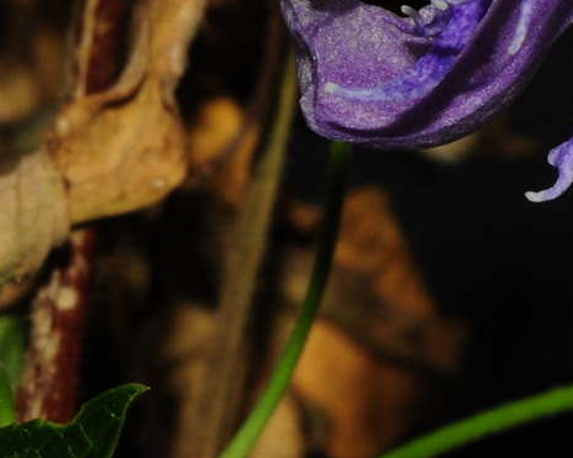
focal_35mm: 414
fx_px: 7019
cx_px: 1016
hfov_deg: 4.6
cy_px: -328
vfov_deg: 3.7
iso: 800
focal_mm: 100
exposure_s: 1/250
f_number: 32
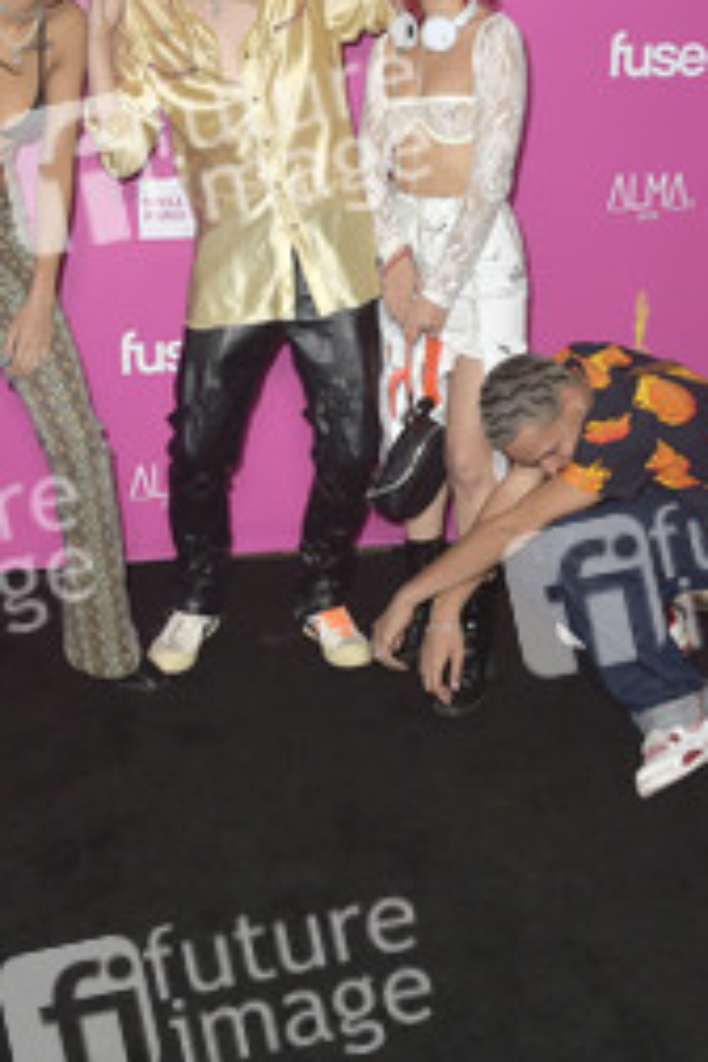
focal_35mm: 54
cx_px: 339
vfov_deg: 36.5
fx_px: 1593
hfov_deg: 25.1
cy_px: 367
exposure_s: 1/250
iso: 320
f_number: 6.3
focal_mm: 34
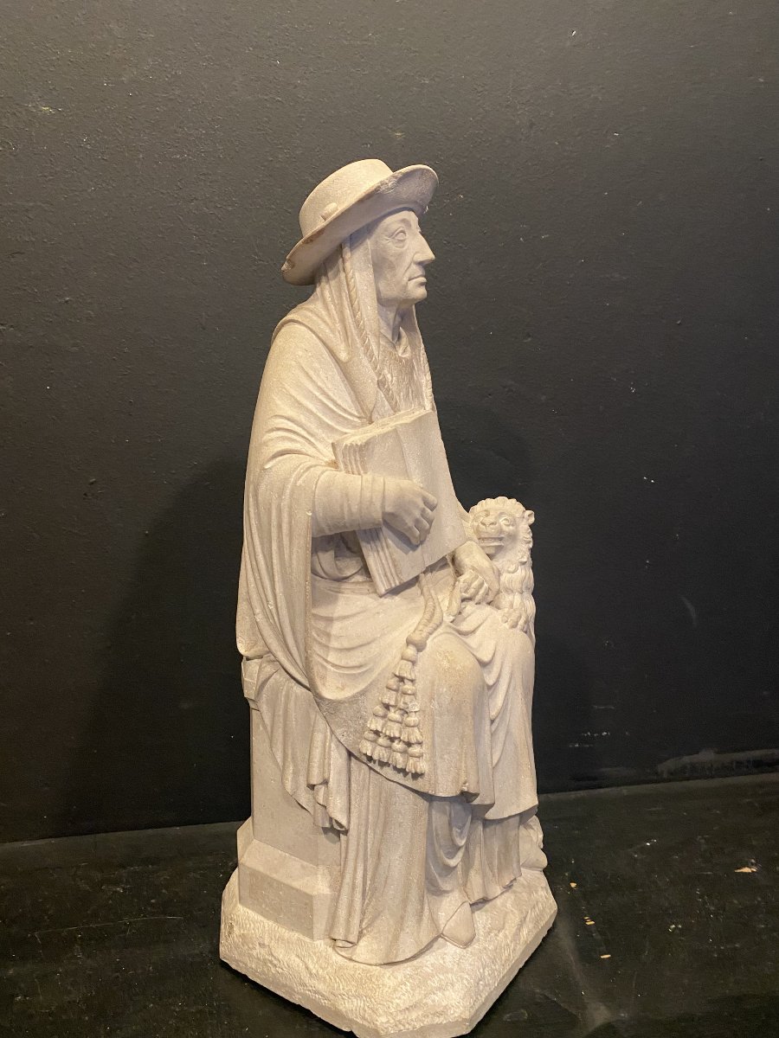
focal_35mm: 26
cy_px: 519
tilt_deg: -6.6
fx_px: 780
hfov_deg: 53.1
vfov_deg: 67.3
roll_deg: +1.3
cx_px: 390
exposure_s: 1/50
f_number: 1.8
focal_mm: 4.25
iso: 320
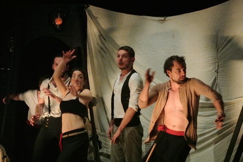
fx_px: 615
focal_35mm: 91
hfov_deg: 22.4
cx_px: 122
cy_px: 81
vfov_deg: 15.1
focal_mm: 33.9
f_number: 9
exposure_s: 1/200
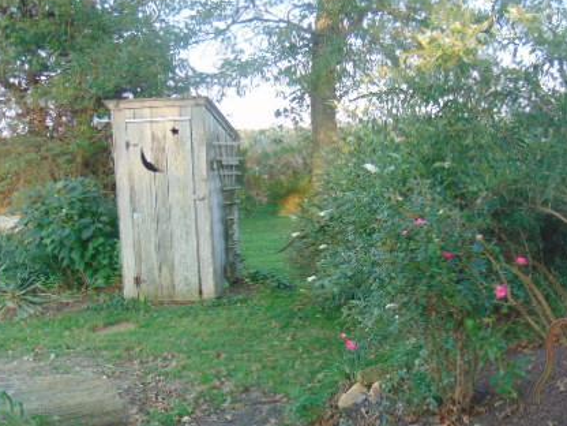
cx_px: 354
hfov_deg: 32.0
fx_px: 983
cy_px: 284
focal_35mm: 60
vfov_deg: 24.3
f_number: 3.3
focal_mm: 6.9
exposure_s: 1/50
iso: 80
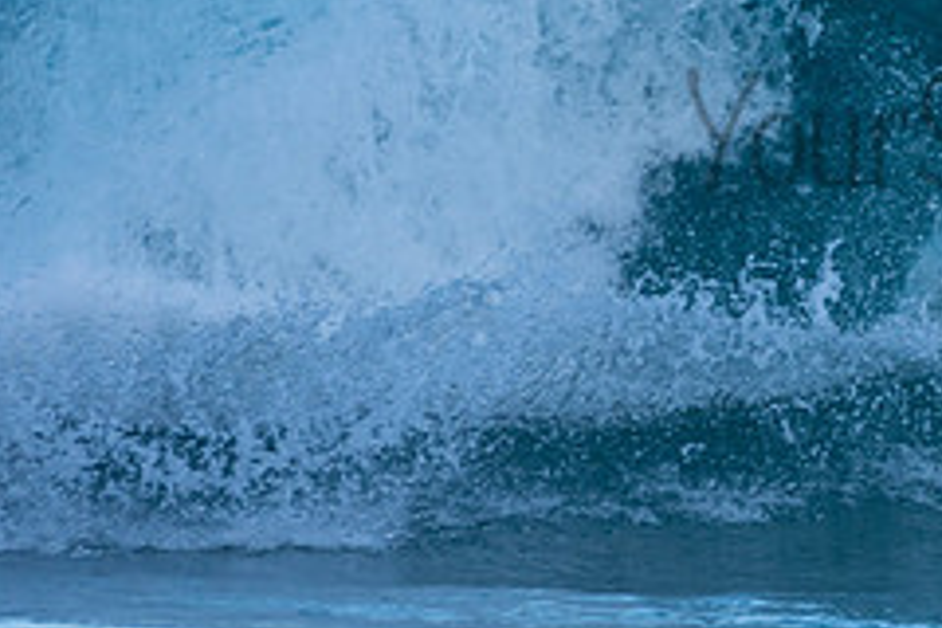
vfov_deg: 0.8
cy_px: 96
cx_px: 1091
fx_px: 47358
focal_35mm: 1810
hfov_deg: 1.1
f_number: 5.6
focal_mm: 500
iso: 450
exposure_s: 1/800
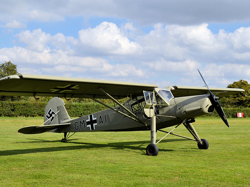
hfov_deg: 33.2
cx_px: 123
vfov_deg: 25.2
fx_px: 419
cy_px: 101
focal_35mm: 58
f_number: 8
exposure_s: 1/250
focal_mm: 30
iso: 100
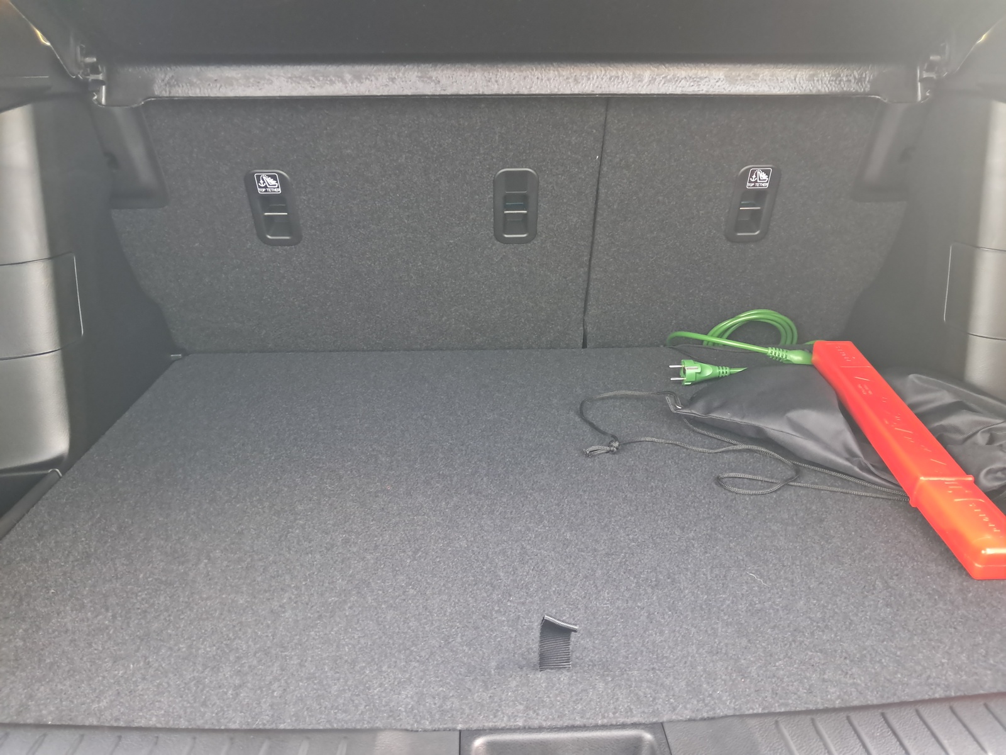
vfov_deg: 51.4
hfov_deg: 65.3
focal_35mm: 27
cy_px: 378
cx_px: 503
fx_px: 785
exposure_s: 1/50
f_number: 1.8
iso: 800
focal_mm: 4
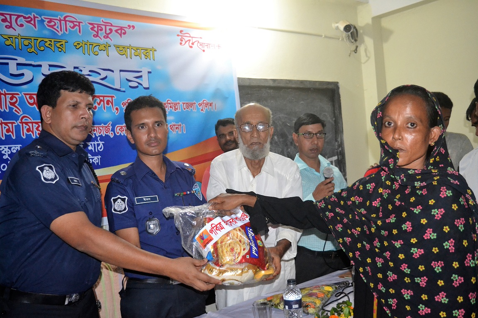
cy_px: 159
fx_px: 498
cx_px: 239
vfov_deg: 35.5
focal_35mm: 38
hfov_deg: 51.3
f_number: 4
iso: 3200
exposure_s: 1/60
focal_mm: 25
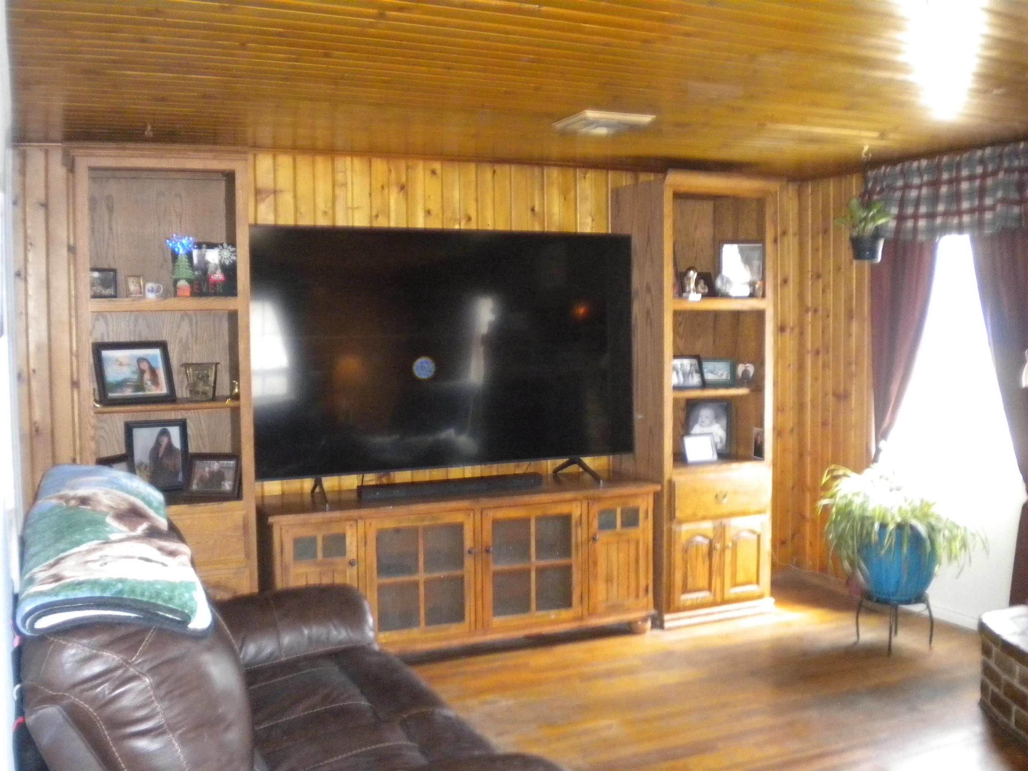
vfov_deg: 40.7
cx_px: 514
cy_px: 386
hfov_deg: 52.6
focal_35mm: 35
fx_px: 1039
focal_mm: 6.3
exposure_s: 1/30
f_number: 3.1
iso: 800
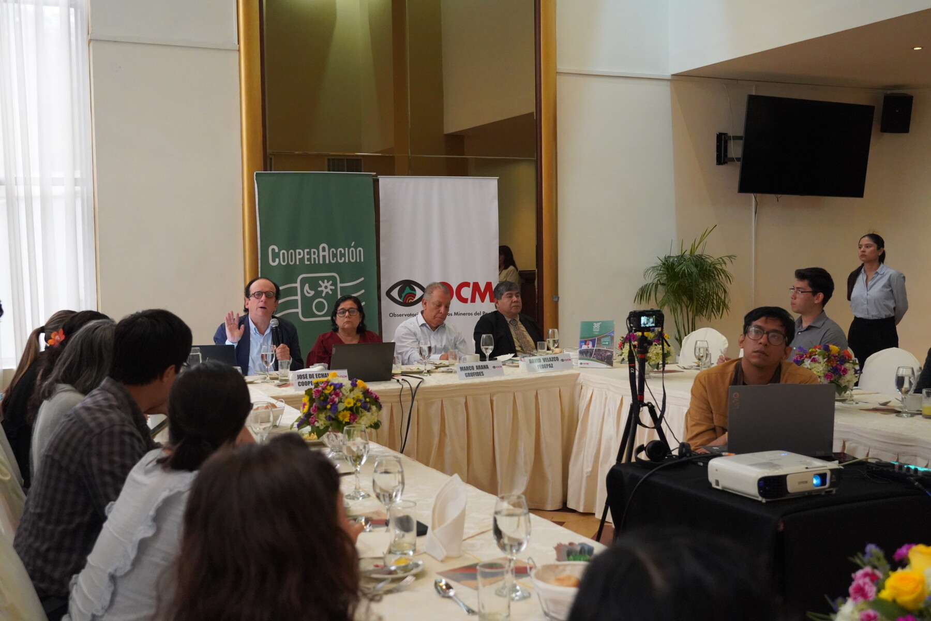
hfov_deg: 47.4
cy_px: 310
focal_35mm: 41
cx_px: 466
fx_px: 1060
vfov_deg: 32.6
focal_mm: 41
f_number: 5
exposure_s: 1/160
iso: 10000
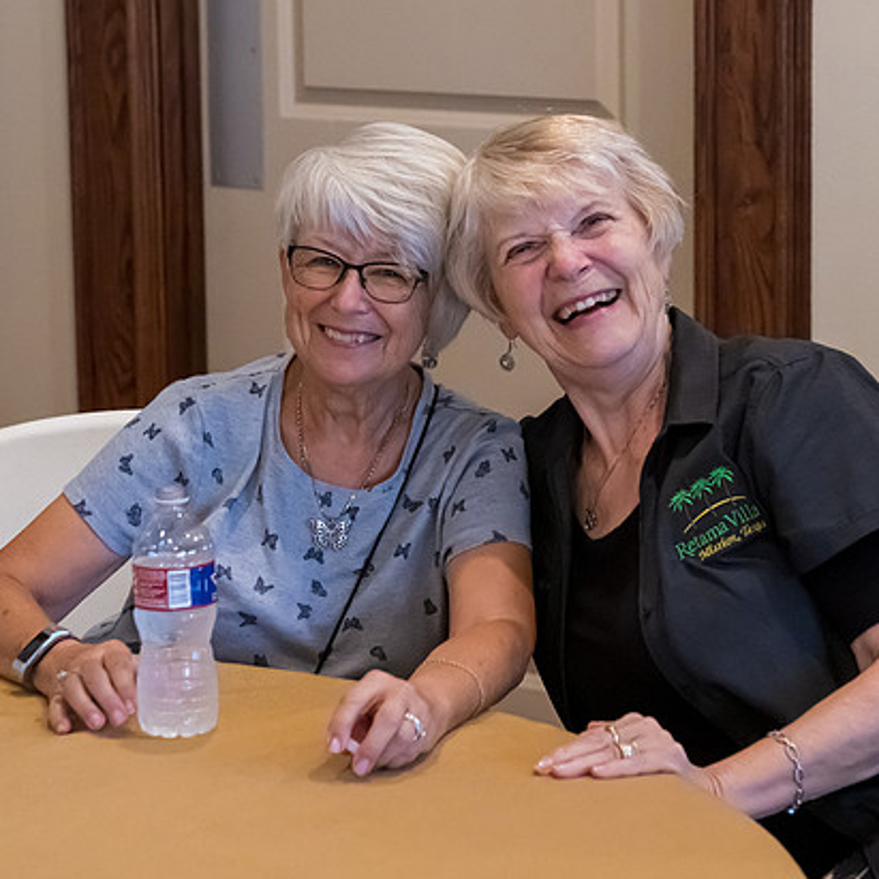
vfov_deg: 14.1
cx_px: 486
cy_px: 339
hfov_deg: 14.1
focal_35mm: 124
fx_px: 3562
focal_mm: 70
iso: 9000
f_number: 4.5
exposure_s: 1/200
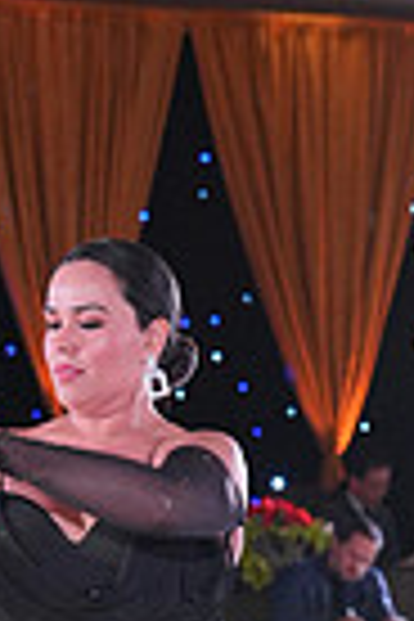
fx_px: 3622
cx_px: -164
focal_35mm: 210
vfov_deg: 9.7
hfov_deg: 6.5
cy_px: 756
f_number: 4
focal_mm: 50
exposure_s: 1/400
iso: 2000
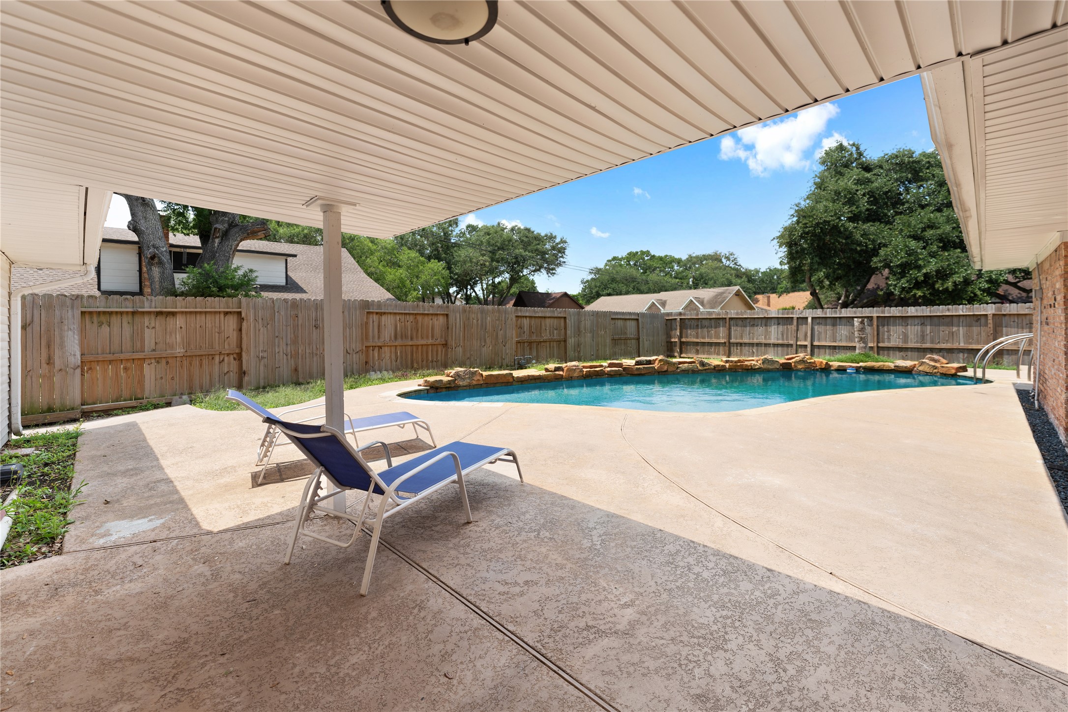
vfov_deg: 81.2
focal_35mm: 14
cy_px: 356
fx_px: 415
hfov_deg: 104.3
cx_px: 534
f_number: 2.8
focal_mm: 14
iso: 100
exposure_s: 1/640
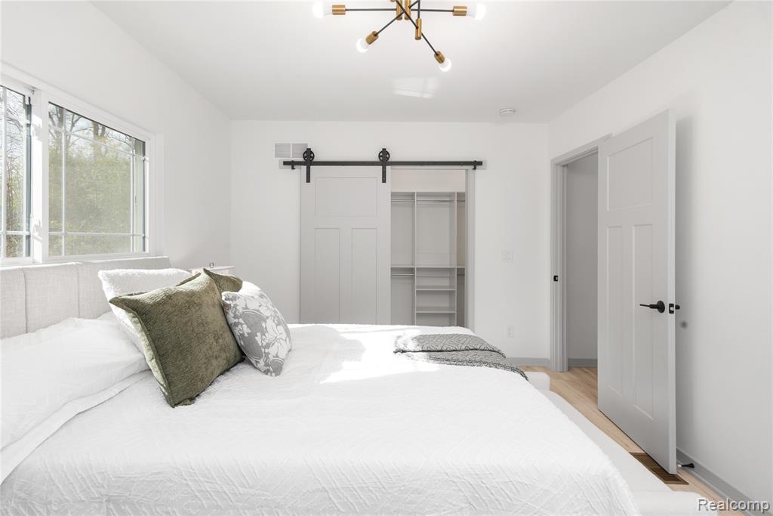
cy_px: 258
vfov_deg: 70.5
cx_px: 386
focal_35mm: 17
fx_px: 365
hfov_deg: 93.3
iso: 320
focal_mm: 17
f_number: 9
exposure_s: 1/200
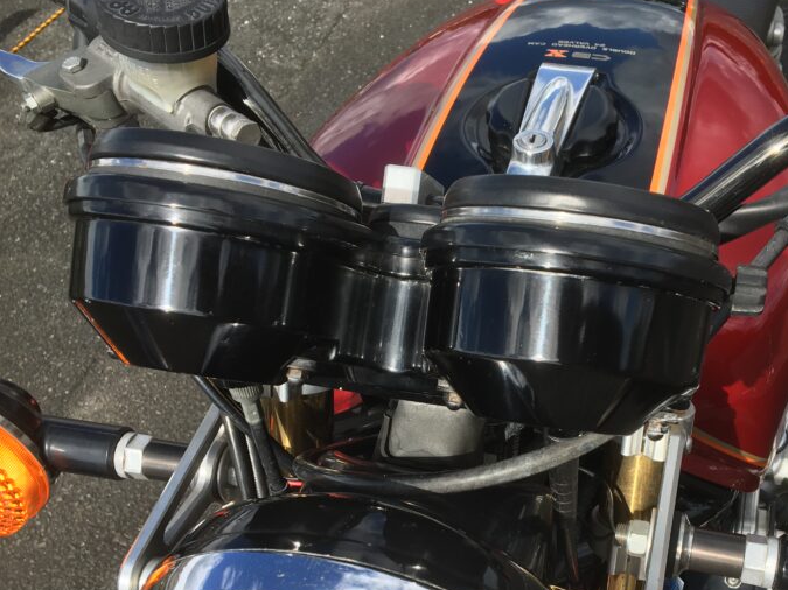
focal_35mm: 44
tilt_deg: -46.0
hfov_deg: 42.4
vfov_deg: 32.4
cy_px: 419
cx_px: 522
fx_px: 1001
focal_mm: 4.15
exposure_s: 1/1183
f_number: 2.2
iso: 25
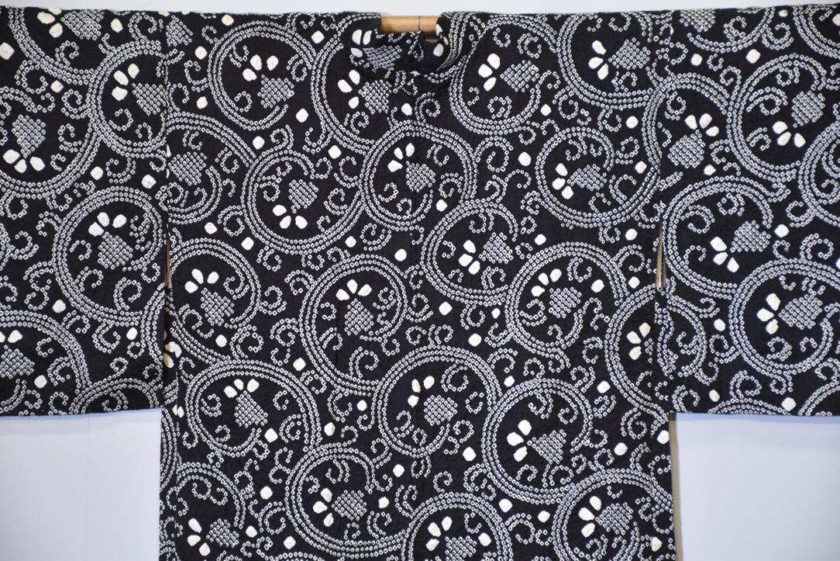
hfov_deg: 17.1
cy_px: 280
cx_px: 420
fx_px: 2800
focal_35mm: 120
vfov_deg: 11.4
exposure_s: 1/25
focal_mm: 80
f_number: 5.3
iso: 400
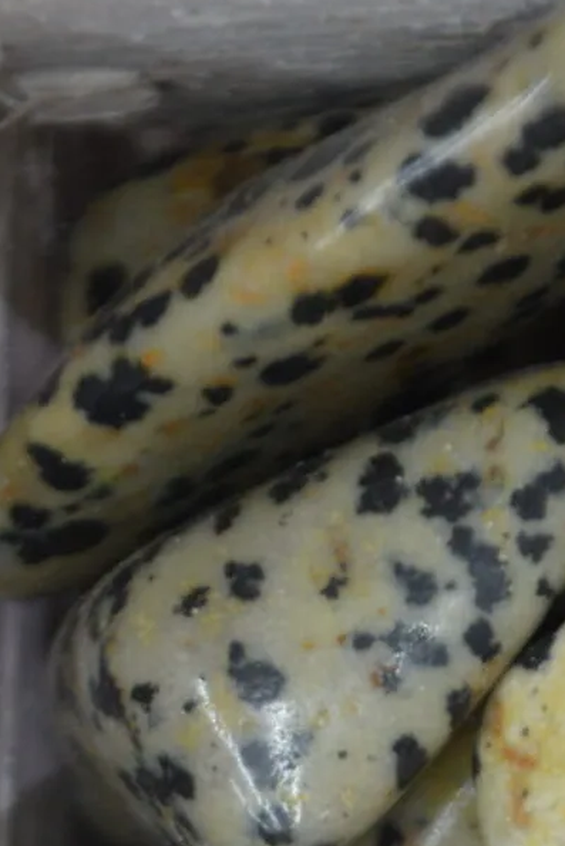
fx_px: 15954
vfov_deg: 3.0
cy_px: 1356
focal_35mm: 678
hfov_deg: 2.0
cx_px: 508
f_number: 5.6
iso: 400
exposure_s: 1/30
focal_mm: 105
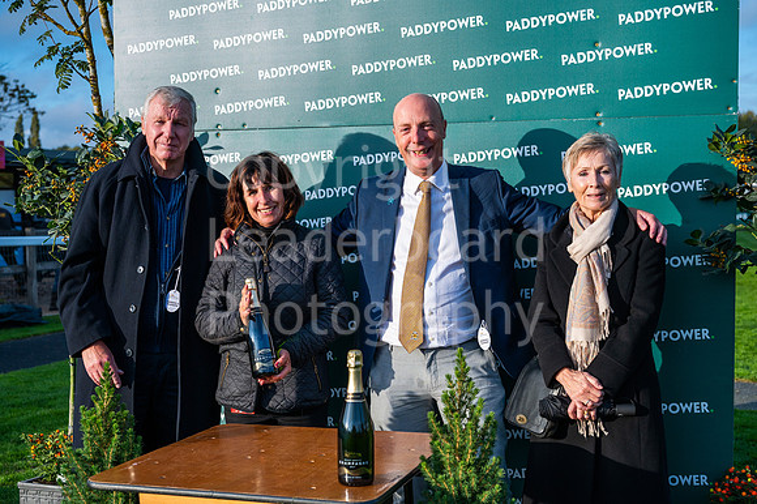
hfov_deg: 42.3
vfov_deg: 28.9
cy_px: 252
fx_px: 979
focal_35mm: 47
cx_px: 379
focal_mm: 44
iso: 500
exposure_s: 1/3200
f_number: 4
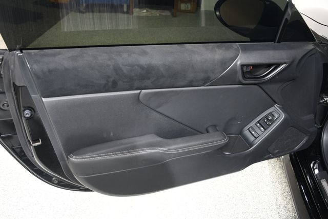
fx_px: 310
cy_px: 110
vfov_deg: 38.8
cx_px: 164
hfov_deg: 55.8
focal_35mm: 34
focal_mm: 23
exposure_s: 1/160
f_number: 3.8
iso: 100
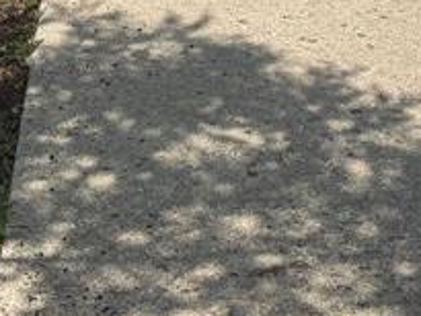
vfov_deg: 10.9
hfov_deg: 16.4
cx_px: 209
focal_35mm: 120
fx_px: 1460
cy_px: -384
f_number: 1.78
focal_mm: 6.76
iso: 80
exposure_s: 1/3584
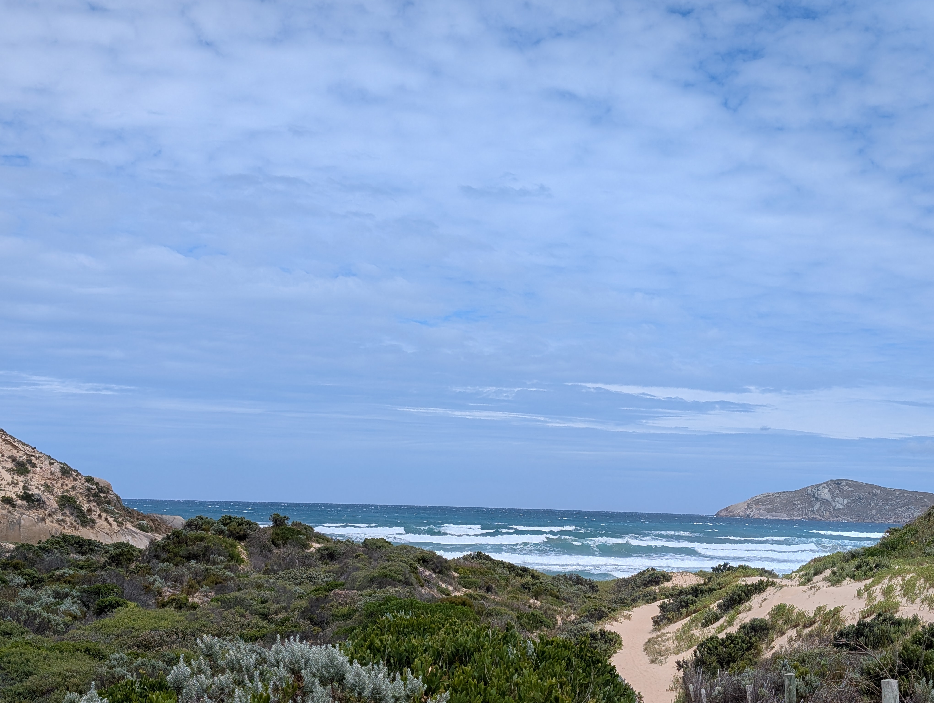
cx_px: 467
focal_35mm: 49
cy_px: 352
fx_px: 1324
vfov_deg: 29.7
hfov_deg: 38.9
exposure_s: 1/2532
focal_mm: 6.9
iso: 21
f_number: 1.68
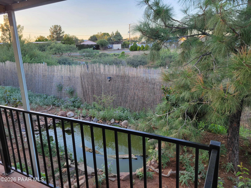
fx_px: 189
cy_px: 94
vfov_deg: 53.1
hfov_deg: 67.3
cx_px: 126
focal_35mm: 26
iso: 50
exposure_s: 1/120
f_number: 1.8
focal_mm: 5.4
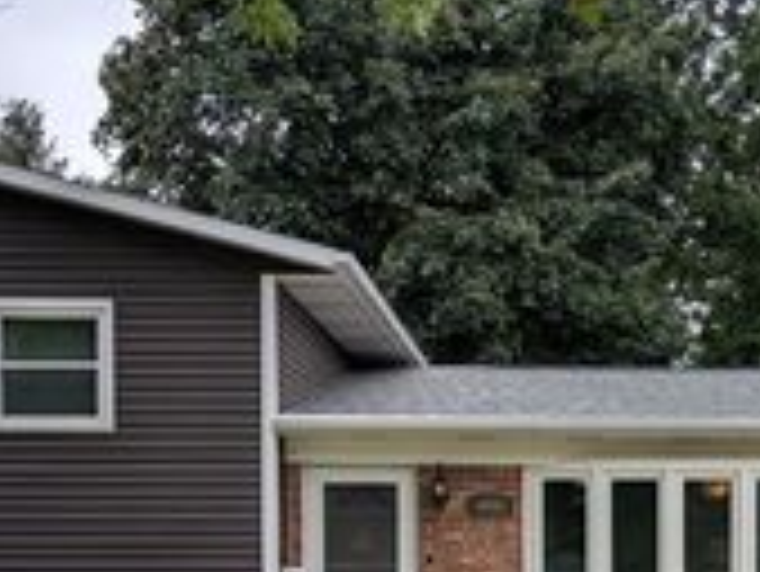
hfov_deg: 26.8
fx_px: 1560
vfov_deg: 19.7
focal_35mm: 71
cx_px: 612
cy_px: 655
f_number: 1.68
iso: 18
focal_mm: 6.9
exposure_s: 1/584
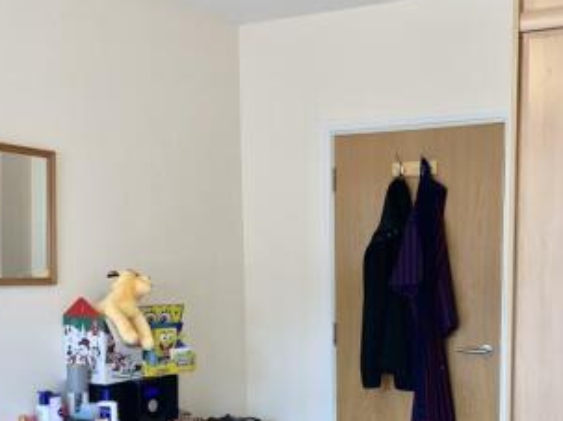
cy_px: 359
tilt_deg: -8.0
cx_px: 365
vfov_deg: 28.2
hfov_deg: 37.9
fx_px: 813
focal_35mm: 50
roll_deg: +0.0
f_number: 1.8
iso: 64
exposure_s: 1/25
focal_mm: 4.25
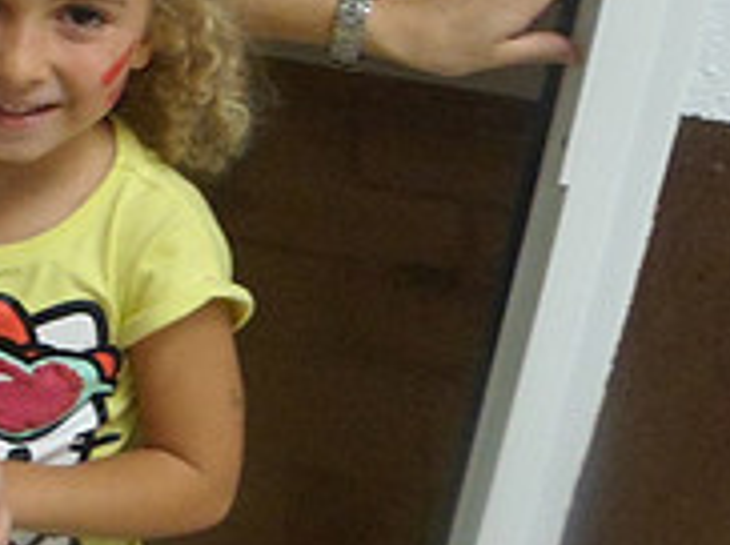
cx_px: -64
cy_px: 210
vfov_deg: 17.7
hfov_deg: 22.3
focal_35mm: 83
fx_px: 1748
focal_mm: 4.9
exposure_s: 1/45
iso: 320
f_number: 3.3
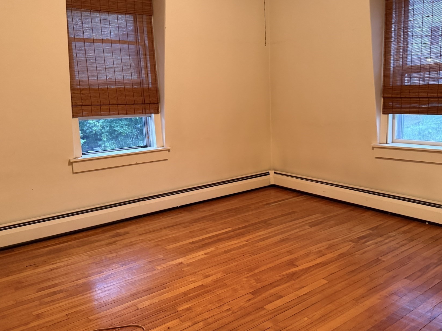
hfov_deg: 59.9
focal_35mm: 30
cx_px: 227
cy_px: 163
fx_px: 383
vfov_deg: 46.8
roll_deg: +2.9
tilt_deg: -7.2
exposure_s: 1/60
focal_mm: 6.76
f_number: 1.78
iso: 640
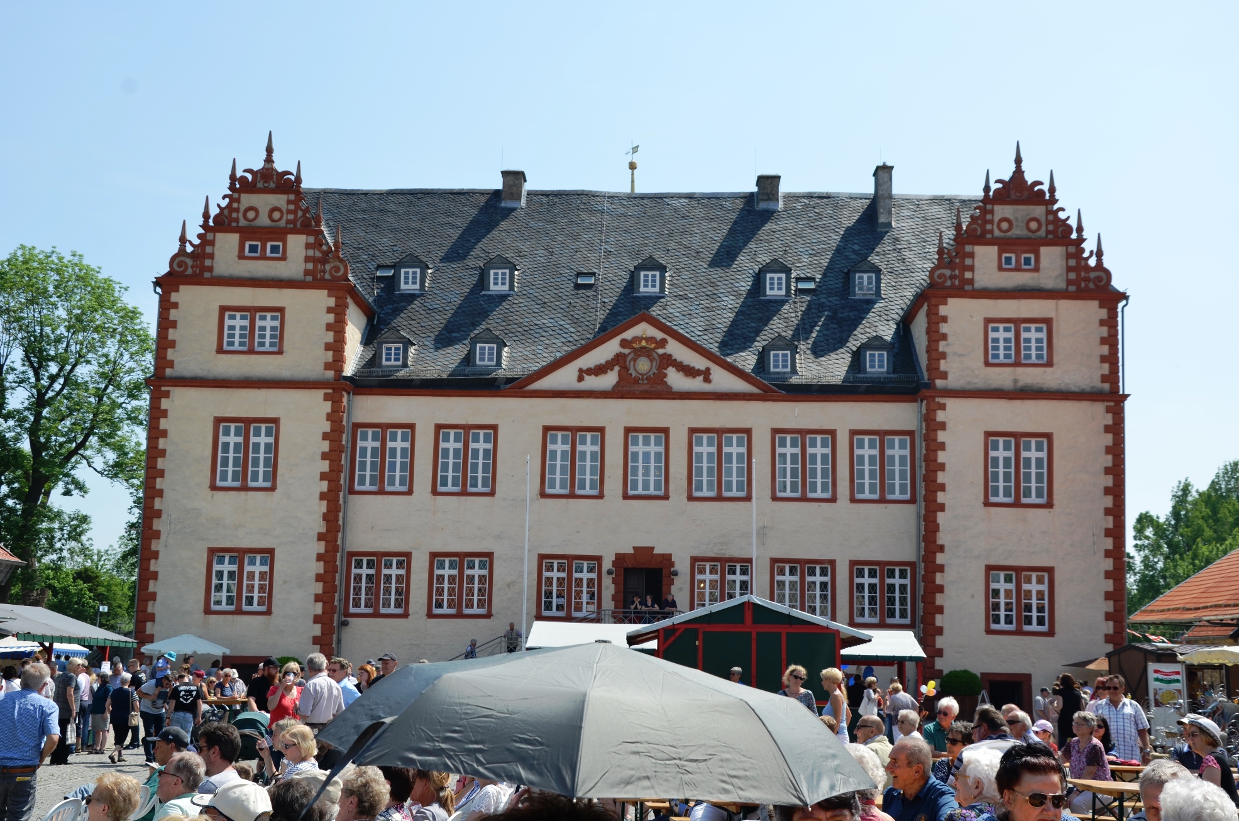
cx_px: 620
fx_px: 1546
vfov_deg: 29.7
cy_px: 410
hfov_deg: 43.7
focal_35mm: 45
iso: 110
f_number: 8
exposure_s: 1/250
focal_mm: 30
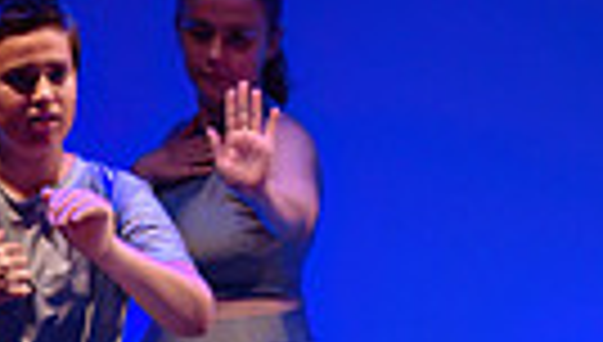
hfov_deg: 3.2
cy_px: 449
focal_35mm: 678
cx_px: 513
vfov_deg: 1.8
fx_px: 10862
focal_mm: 150
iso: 1600
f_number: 2.8
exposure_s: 1/250
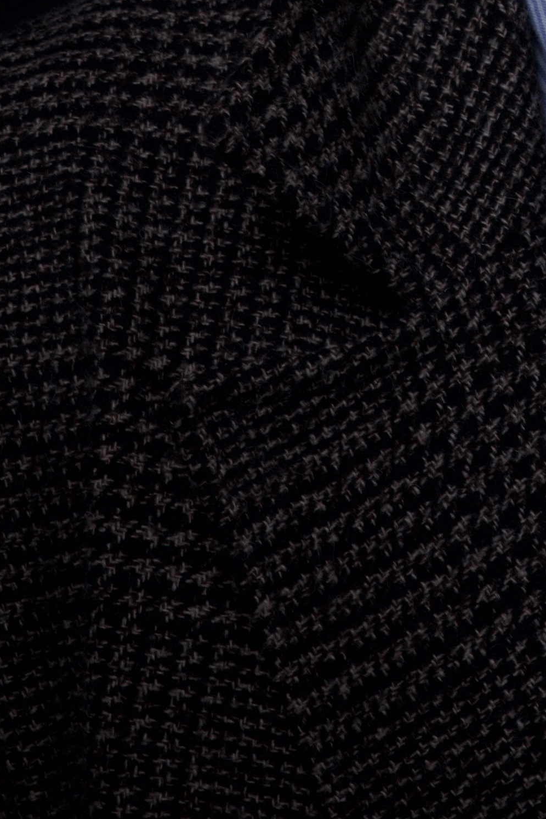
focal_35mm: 233
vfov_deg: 8.8
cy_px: -103
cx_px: 718
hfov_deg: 5.9
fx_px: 5300
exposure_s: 1/160
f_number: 14
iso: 200
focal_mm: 85
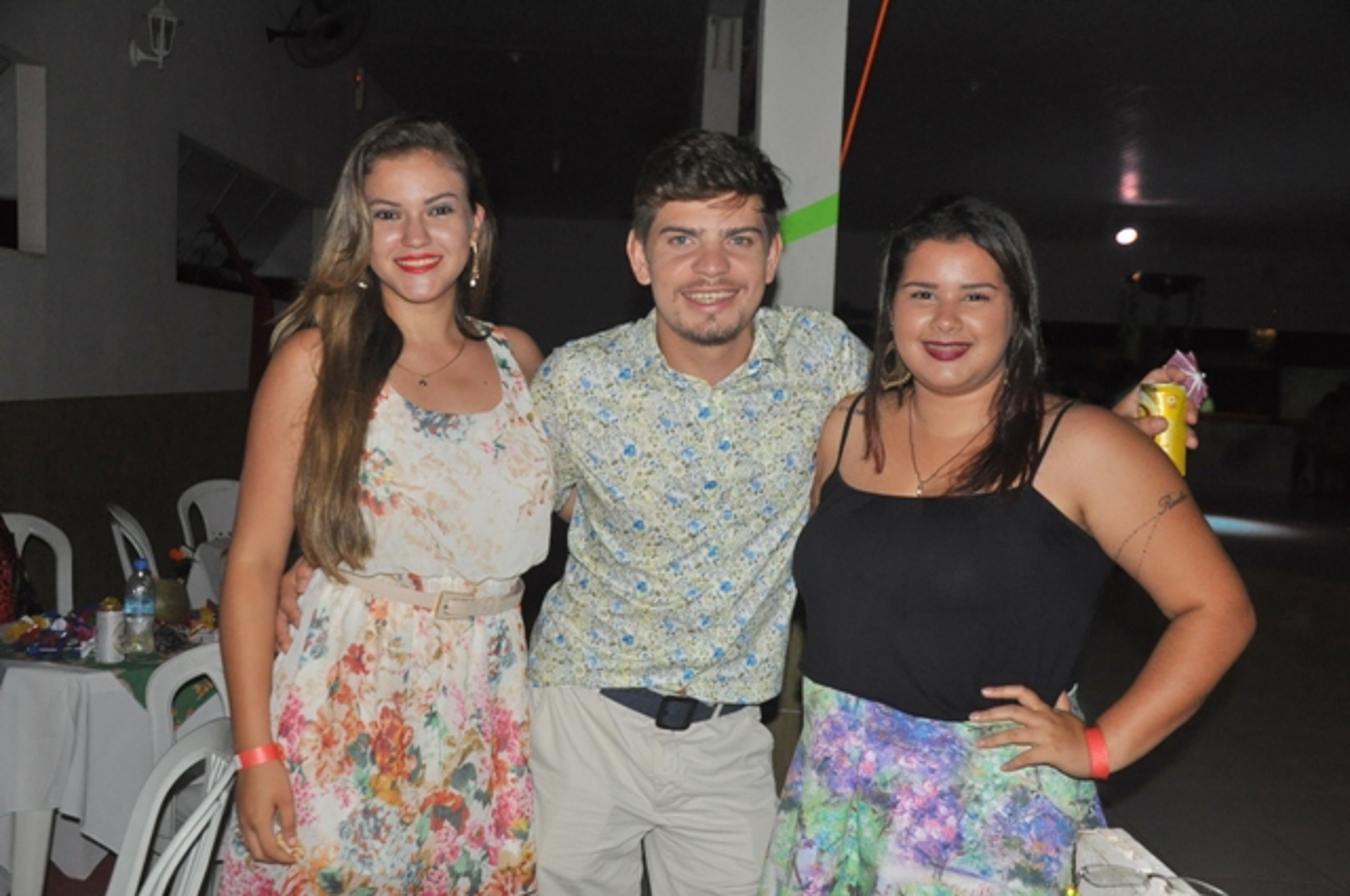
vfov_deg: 35.4
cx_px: 675
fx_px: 1404
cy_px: 448
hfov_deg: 51.3
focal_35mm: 38
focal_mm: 25
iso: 1250
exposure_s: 1/60
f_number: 4.5
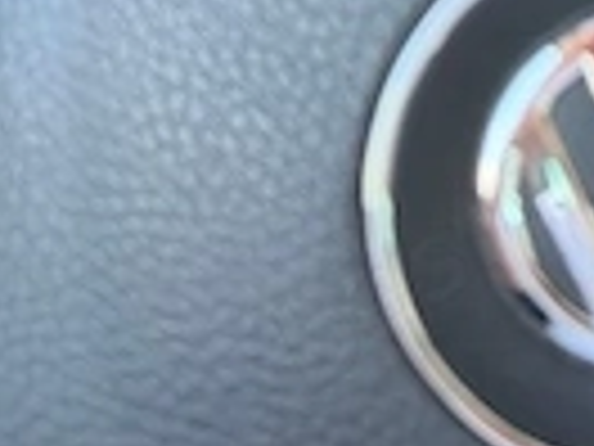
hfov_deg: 16.9
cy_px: -505
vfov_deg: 11.8
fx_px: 1870
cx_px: 788
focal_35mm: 109
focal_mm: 6.76
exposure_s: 1/101
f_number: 1.78
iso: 200
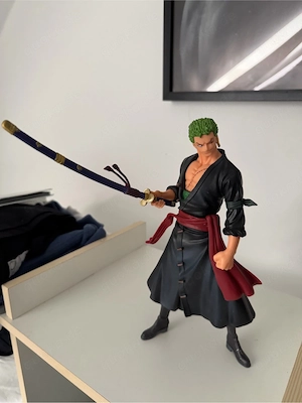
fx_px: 279
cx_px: 151
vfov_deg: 71.6
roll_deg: -0.8
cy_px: 202
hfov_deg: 56.8
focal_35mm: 24
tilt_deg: -17.6
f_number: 1.78
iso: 800
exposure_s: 1/48
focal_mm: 6.76
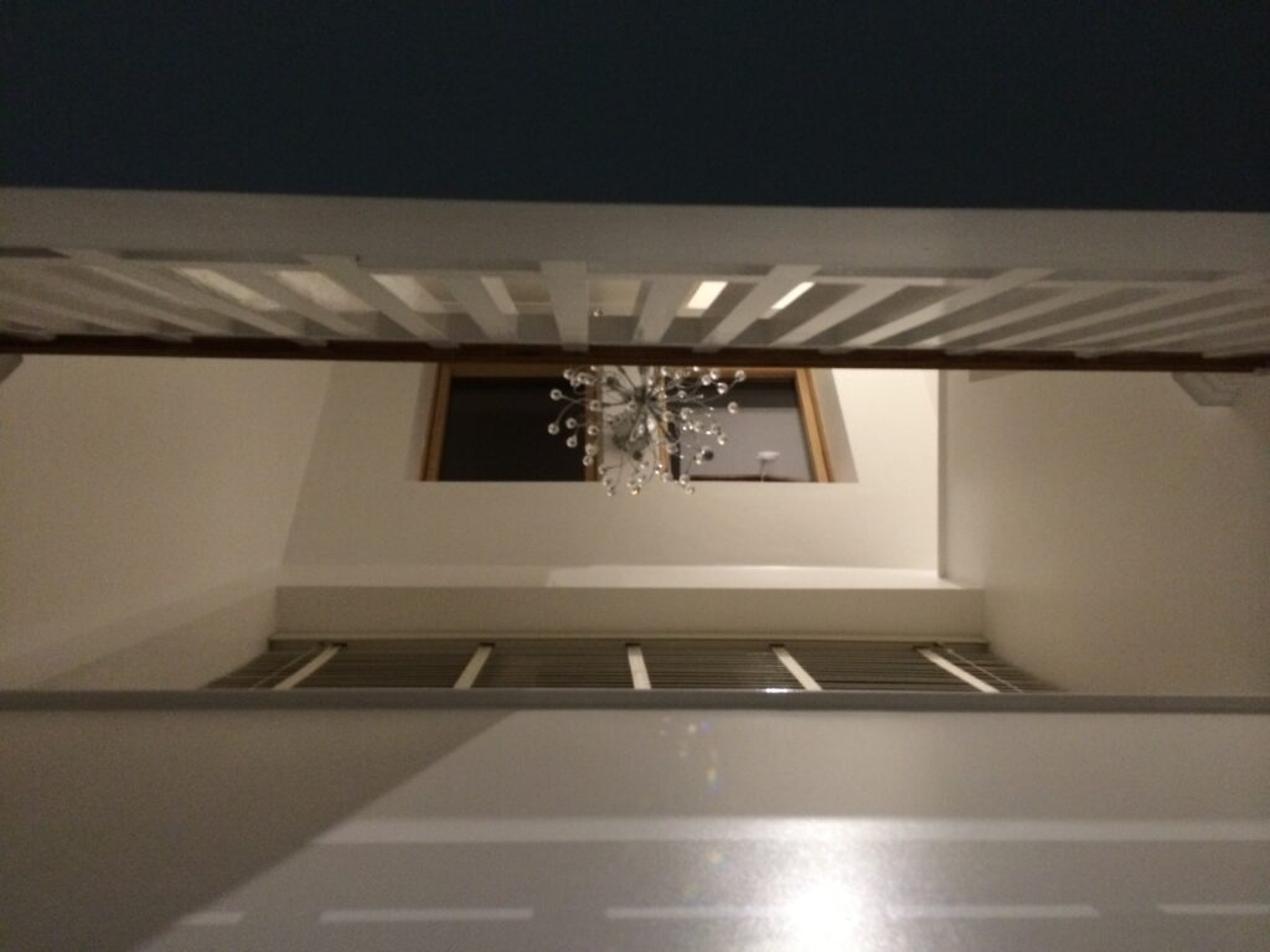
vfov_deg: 46.8
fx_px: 1101
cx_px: 635
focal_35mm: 30
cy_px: 476
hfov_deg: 60.0
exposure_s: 1/20
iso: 320
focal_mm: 4.12
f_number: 2.2
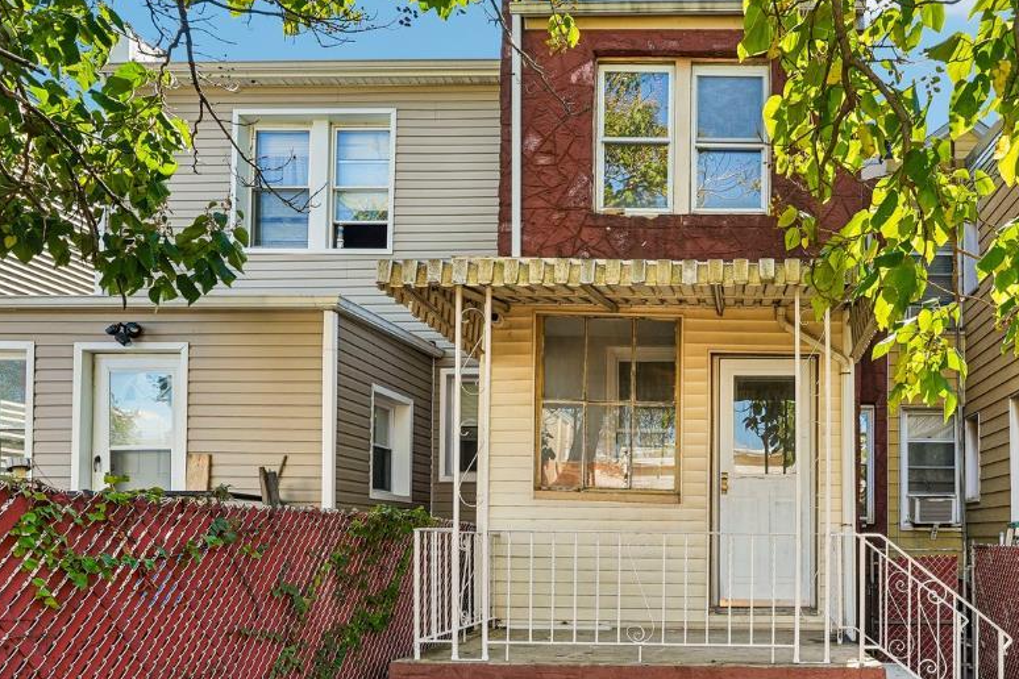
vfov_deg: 41.0
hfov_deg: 58.1
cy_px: 516
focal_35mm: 31
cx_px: 723
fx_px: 877
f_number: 8
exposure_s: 1/50
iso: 100
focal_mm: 16
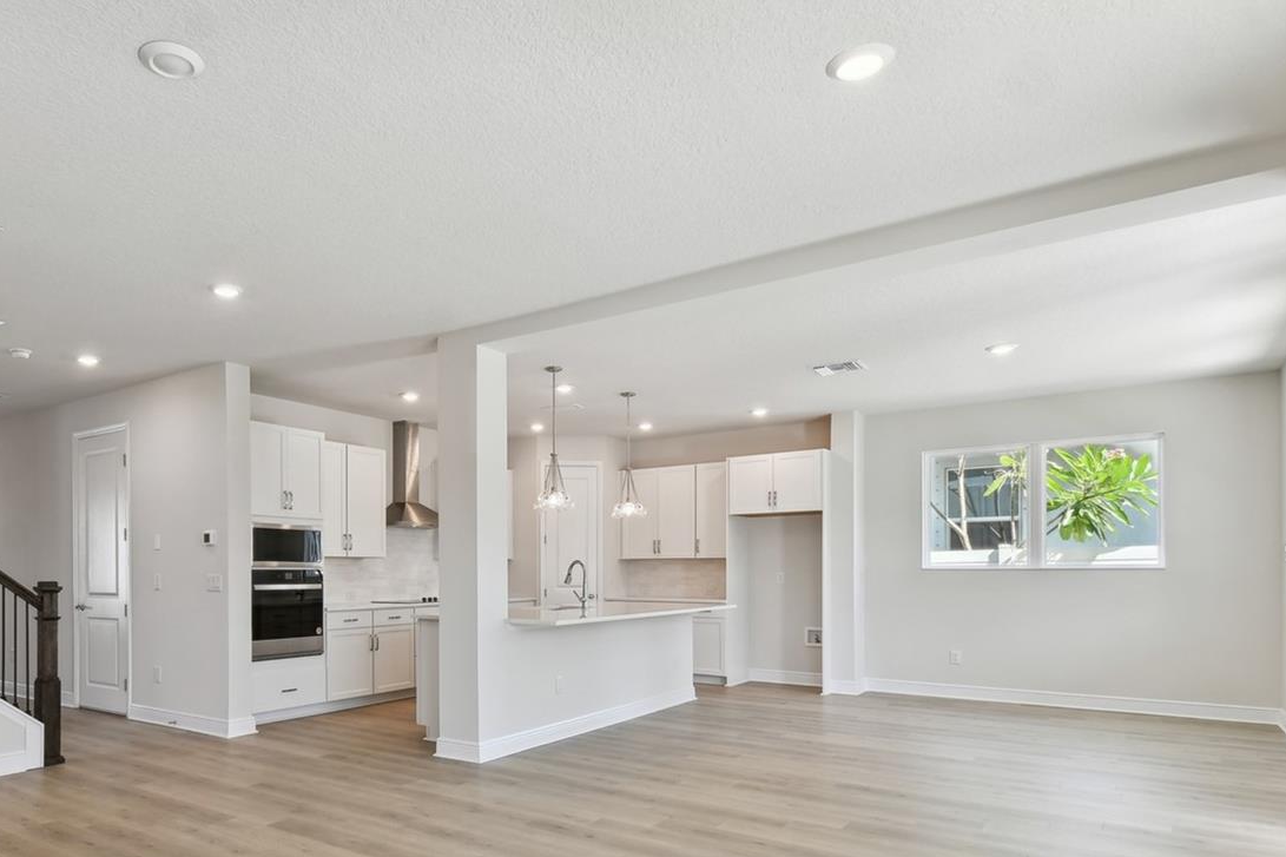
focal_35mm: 22
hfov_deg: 76.5
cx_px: 446
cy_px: 553
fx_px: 786
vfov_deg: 56.3
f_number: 7.1
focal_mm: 10
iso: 100
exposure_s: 1/25
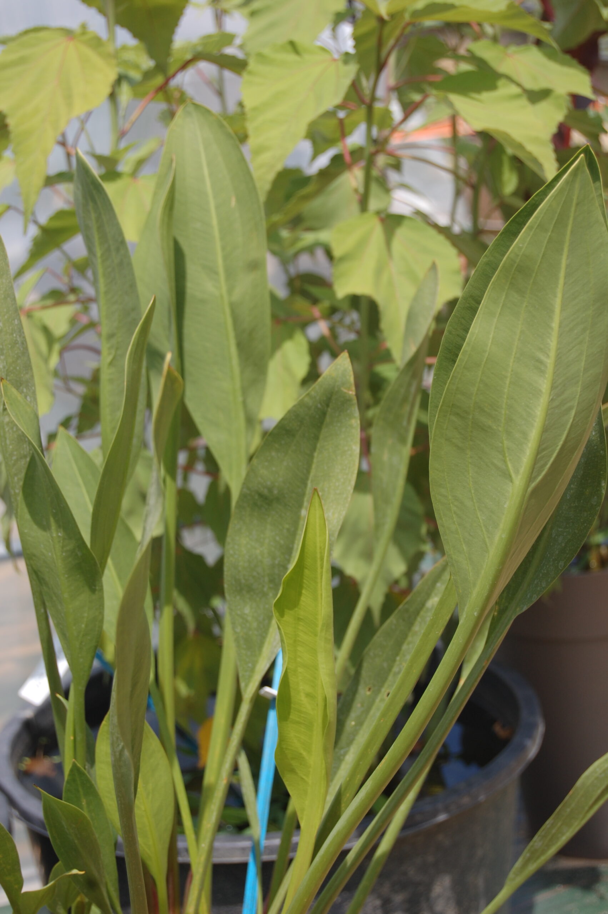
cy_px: 457
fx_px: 2094
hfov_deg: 16.5
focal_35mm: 82
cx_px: 304
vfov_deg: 24.6
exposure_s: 1/500
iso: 200
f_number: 5.6
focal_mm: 55
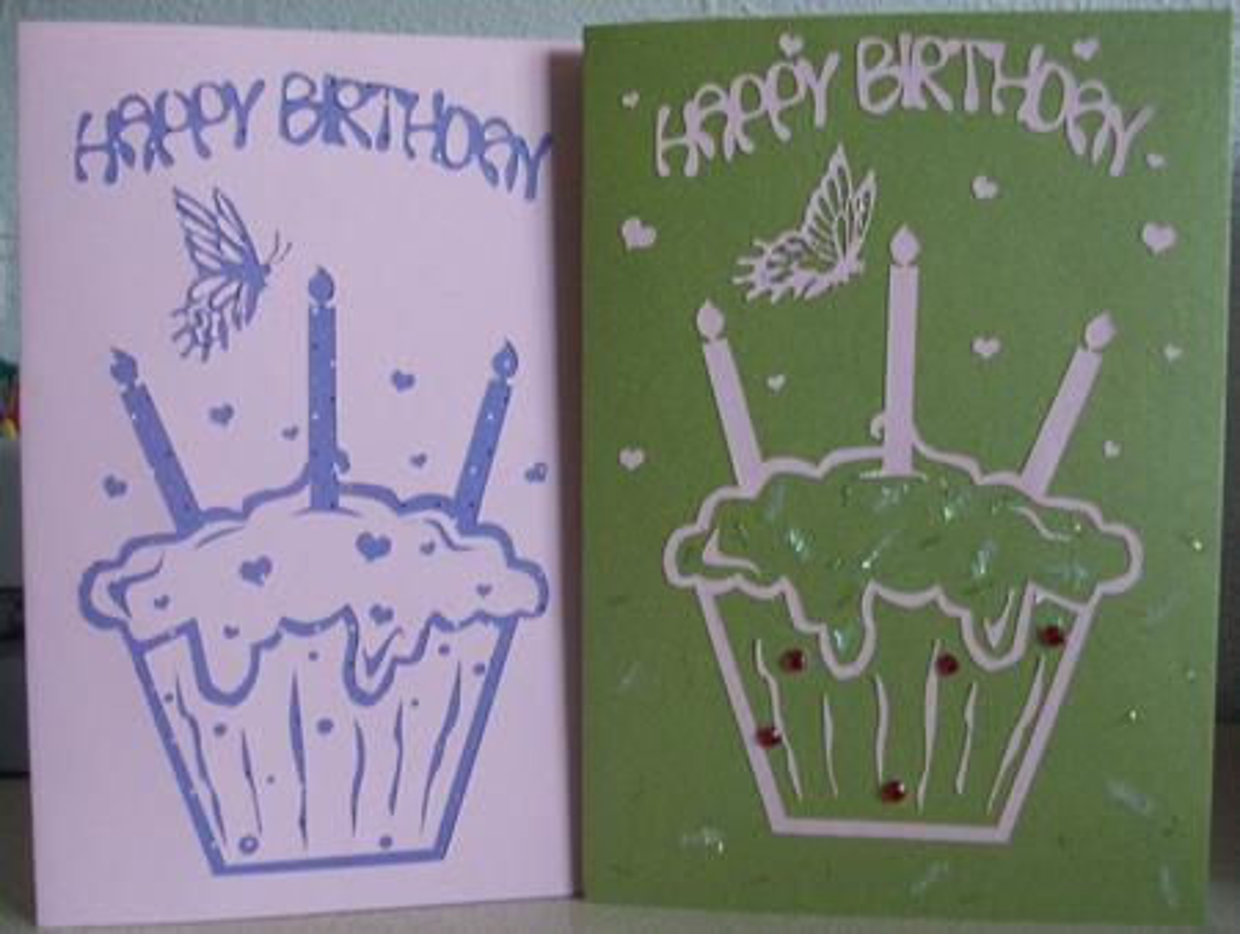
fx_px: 1220
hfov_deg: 53.9
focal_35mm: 34
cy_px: 467
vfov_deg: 41.9
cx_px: 620
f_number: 2.8
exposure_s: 1/8
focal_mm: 5.7
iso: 168
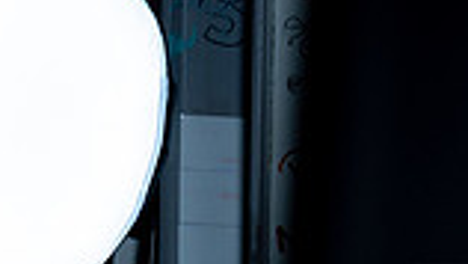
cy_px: 349
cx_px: 838
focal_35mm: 135
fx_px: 1676
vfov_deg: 8.8
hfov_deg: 14.1
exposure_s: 1/160
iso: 100
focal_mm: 35
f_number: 10
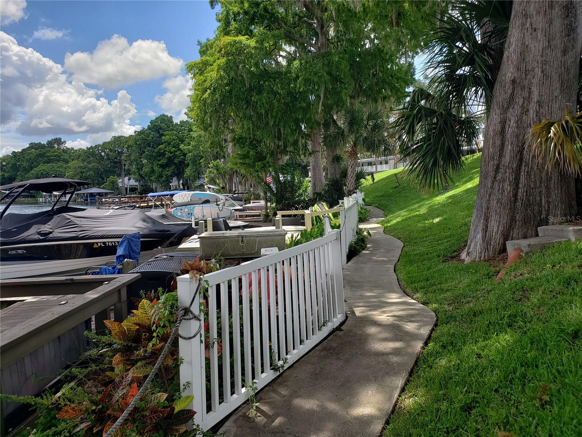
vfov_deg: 53.1
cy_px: 218
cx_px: 291
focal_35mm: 26
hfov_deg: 67.3
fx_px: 437
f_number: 2.4
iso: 50
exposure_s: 1/1044
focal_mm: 4.3
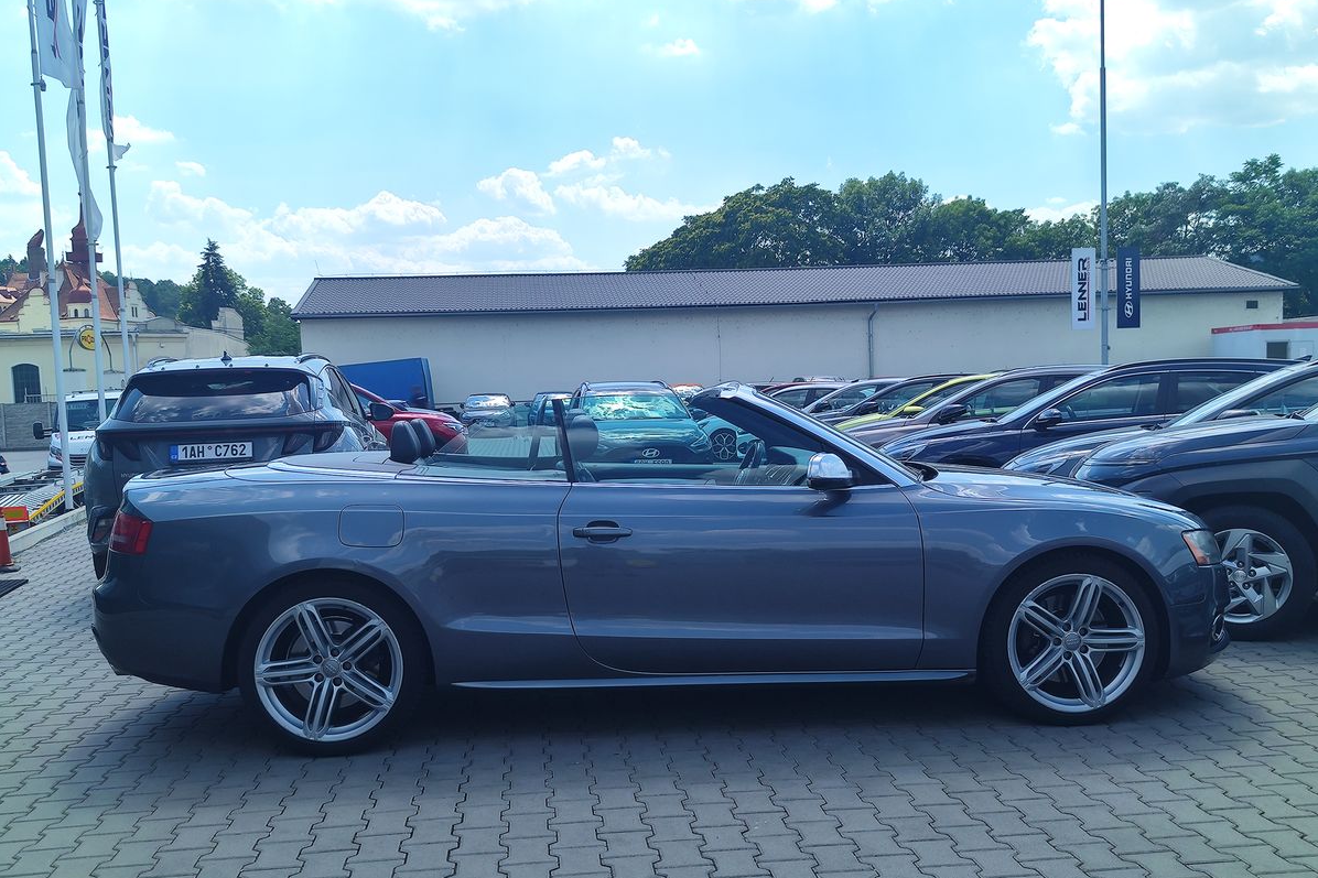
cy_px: 483
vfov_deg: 53.0
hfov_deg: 73.8
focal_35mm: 24
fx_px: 878
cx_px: 659
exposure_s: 1/940
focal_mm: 7.01
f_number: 1.69
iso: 50
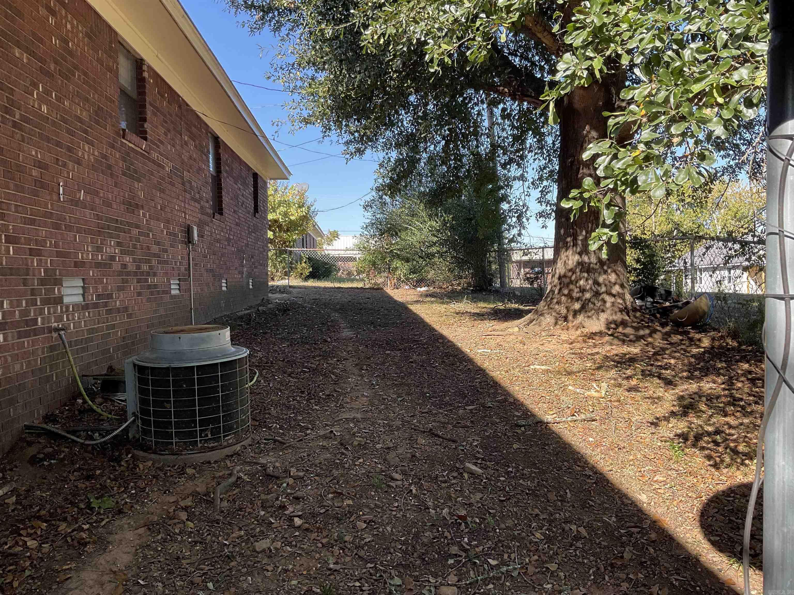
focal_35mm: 29
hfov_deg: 61.7
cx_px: 397
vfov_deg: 48.2
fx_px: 665
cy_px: 298
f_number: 1.8
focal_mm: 3
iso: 16
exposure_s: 1/261
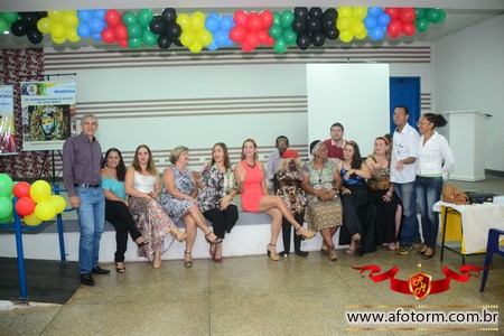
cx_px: 252
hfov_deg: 61.9
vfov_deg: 43.6
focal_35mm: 30
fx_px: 420
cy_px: 168
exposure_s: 1/100
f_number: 3.5
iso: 1600
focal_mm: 20
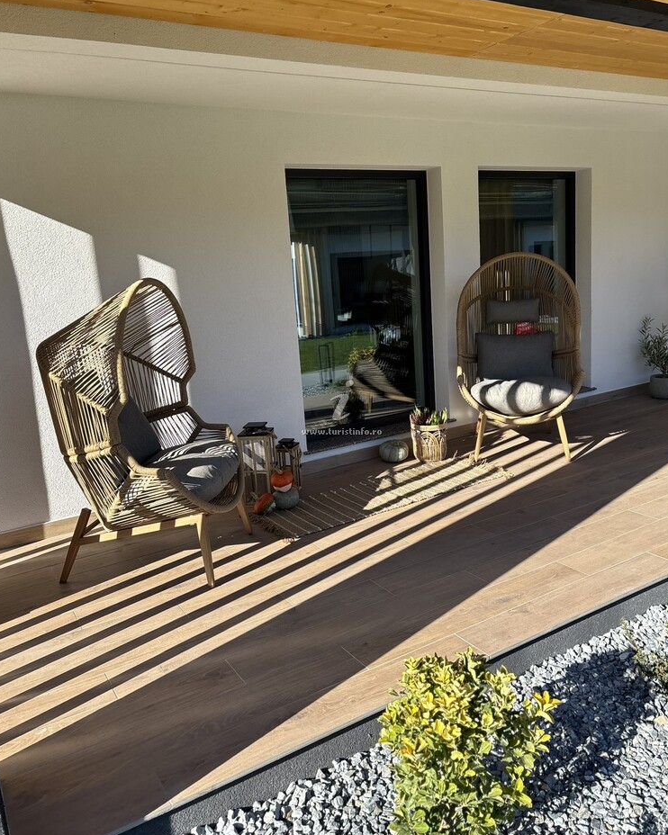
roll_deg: +3.4
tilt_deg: -11.9
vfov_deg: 62.2
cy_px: 400
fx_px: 692
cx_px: 335
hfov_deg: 51.5
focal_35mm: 28
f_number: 1.6
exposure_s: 1/1178
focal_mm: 5.96
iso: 50
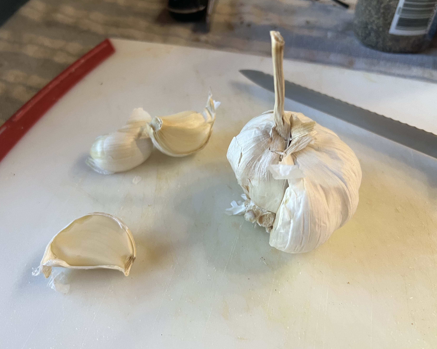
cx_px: 206
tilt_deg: -52.9
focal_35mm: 28
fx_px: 362
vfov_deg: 51.5
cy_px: 174
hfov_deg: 62.2
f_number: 1.5
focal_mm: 5.7
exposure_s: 1/60
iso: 200
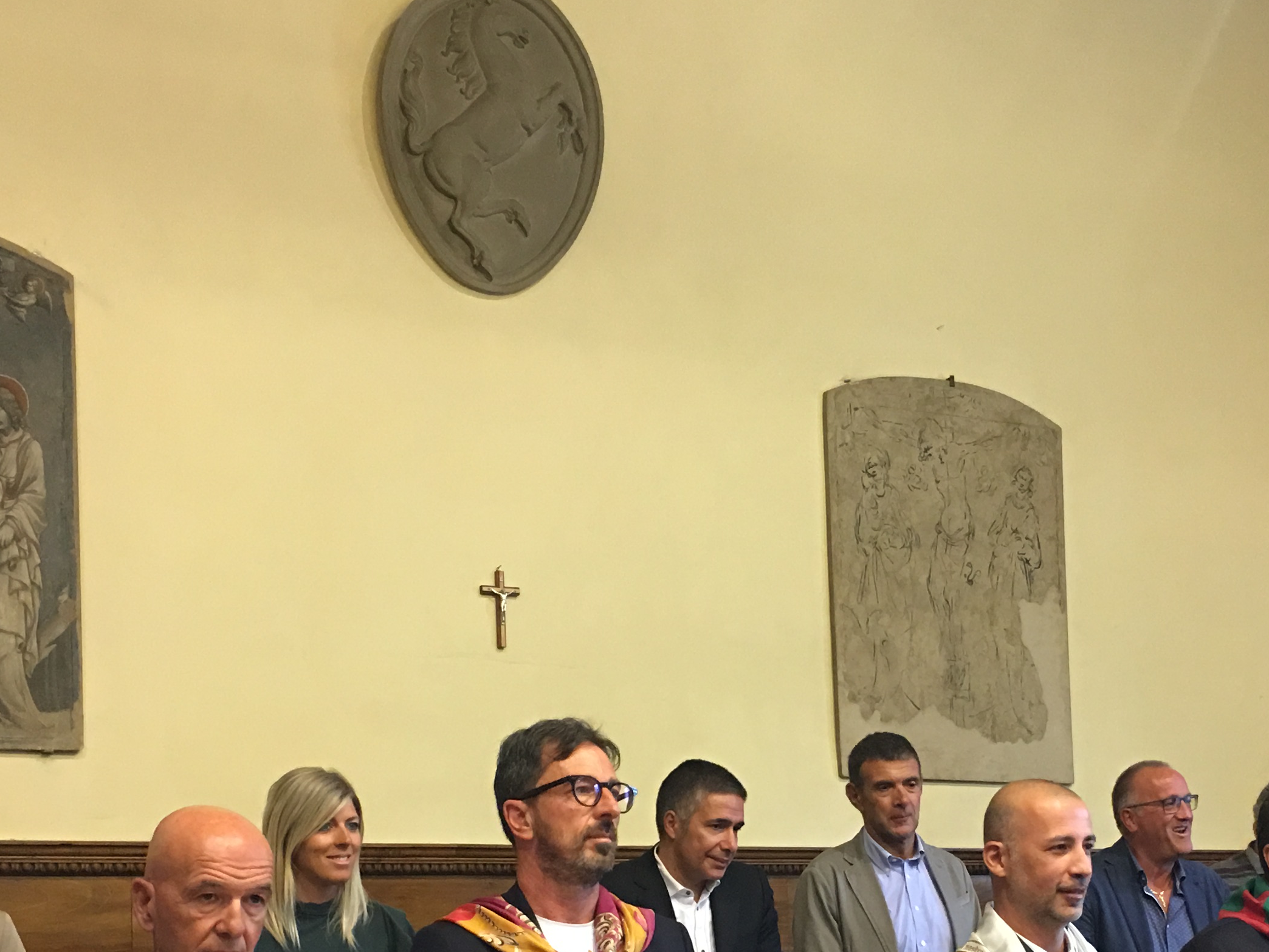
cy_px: 847
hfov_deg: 34.3
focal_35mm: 56
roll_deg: +0.9
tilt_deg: +4.0
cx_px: 738
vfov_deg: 25.3
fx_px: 2053
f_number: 2.2
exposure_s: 1/17
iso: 100
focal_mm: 4.15
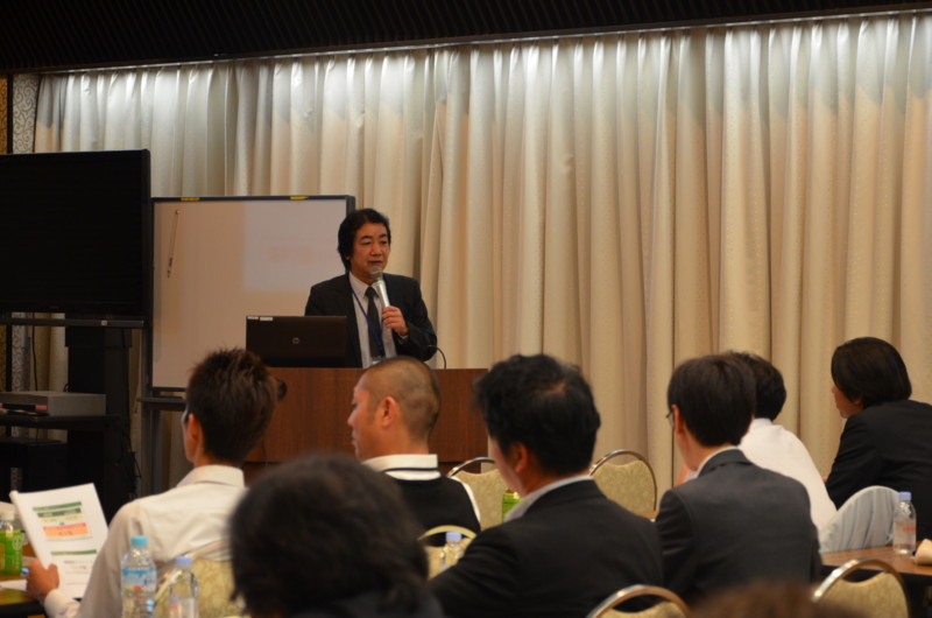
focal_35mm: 99
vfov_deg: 13.8
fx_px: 2558
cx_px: 466
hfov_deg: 20.7
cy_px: 309
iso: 900
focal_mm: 66
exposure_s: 1/30
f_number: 5.3
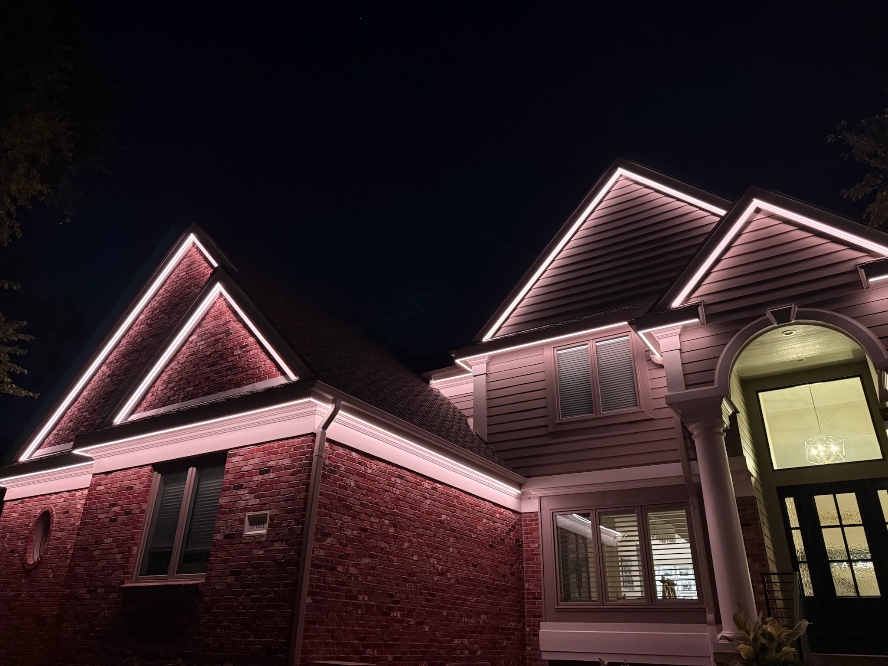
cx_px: 444
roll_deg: -2.1
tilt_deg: +25.9
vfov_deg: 56.8
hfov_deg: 71.6
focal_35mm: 24
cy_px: 333
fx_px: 616
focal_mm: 6.76
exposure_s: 1/39
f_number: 1.78
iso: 1000
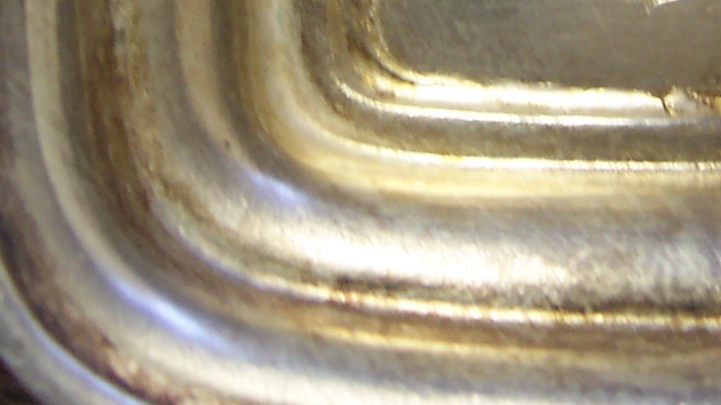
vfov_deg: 11.0
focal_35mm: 106
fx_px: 2026
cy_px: -177
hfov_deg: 20.1
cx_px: 488
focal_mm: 5.6
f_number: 2.8
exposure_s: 1/60
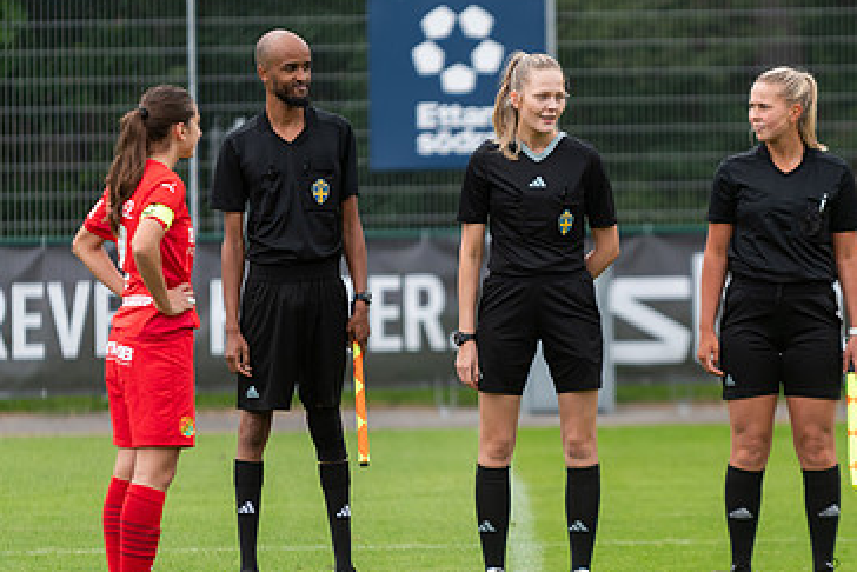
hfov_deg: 4.3
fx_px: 11383
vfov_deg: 2.9
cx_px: 546
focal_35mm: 478
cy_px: 310
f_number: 3.2
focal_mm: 200
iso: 450
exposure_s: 1/1250
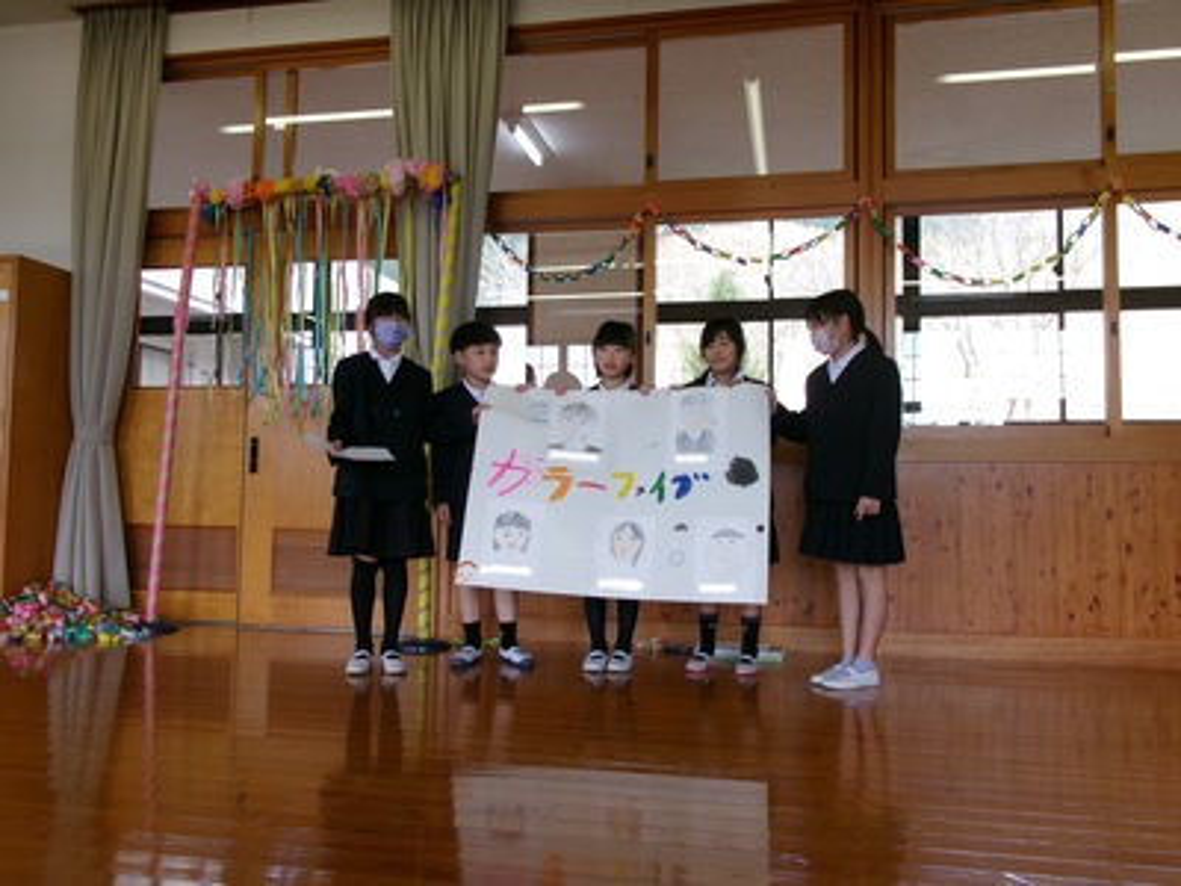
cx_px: 590
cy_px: 443
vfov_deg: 49.7
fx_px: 955
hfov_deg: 63.4
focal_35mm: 28
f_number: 3.9
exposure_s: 1/70
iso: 100
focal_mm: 5.1
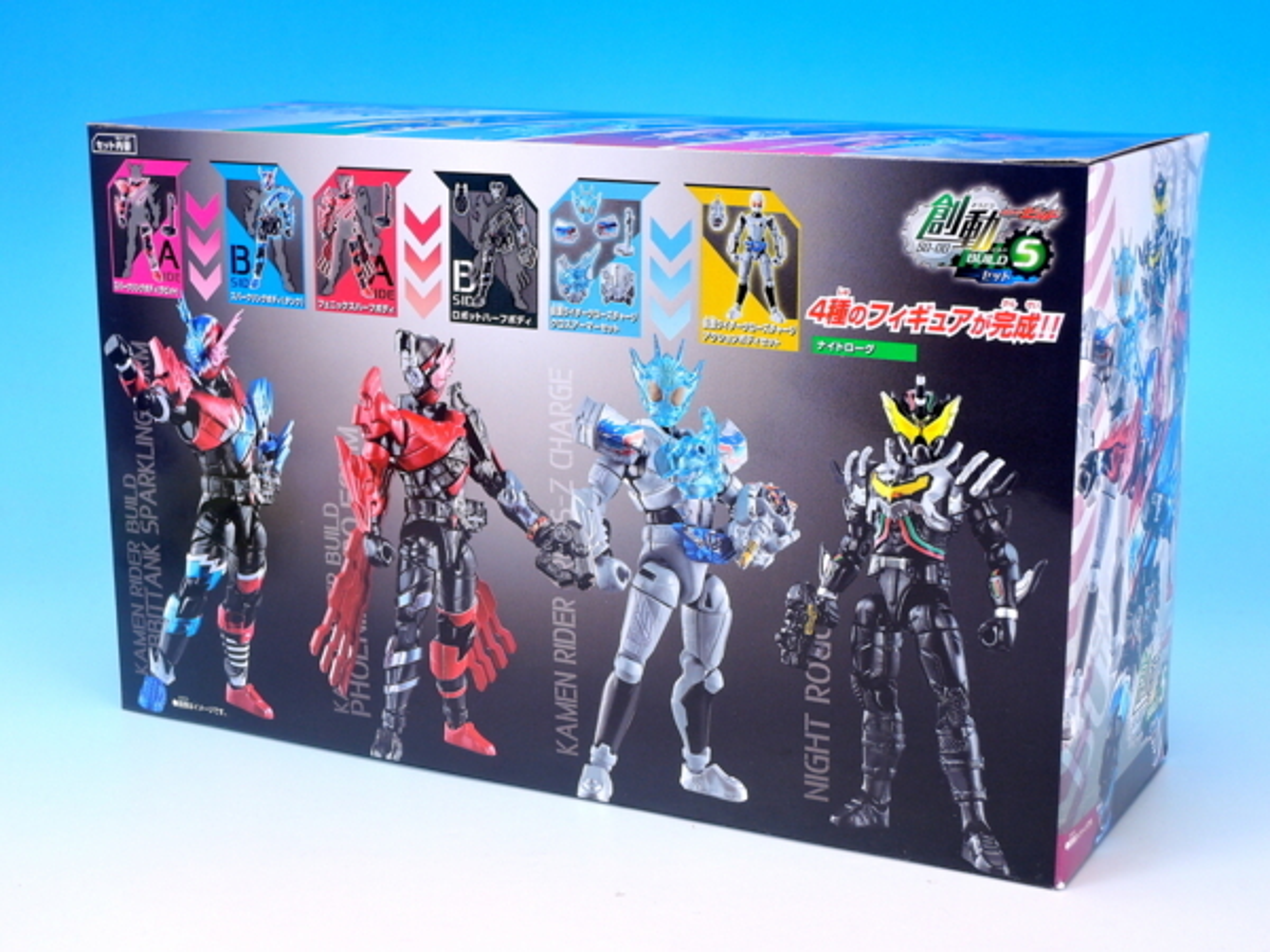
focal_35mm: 60
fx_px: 2201
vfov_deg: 24.4
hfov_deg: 32.2
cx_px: 635
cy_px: 476
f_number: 5.2
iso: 80
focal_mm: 12.8
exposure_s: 1/2.5
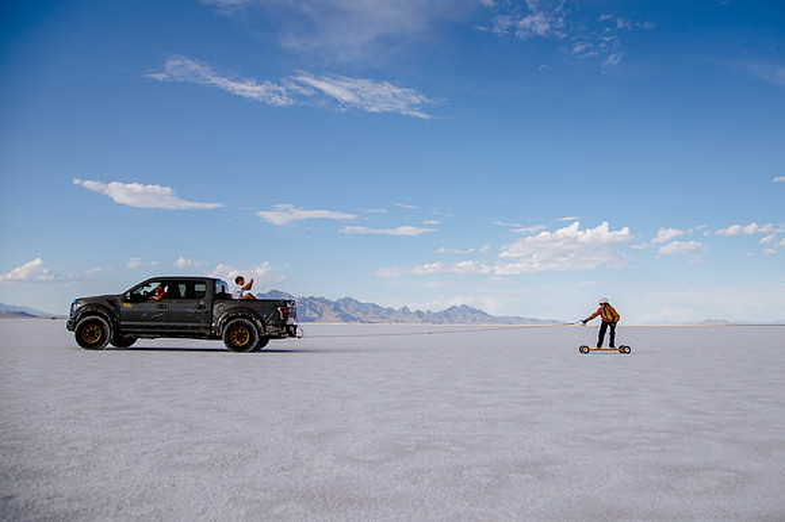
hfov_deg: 63.4
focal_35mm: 29
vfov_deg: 44.8
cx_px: 431
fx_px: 633
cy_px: 246
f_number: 4
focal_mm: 24
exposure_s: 1/5000
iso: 200
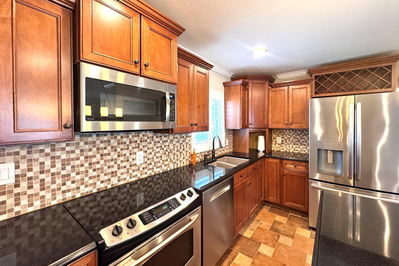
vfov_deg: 77.2
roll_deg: -0.1
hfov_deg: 100.4
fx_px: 166
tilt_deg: -1.7
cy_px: 125
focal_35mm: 15
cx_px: 201
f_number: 2.2
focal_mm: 2.22
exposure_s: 1/60
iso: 400
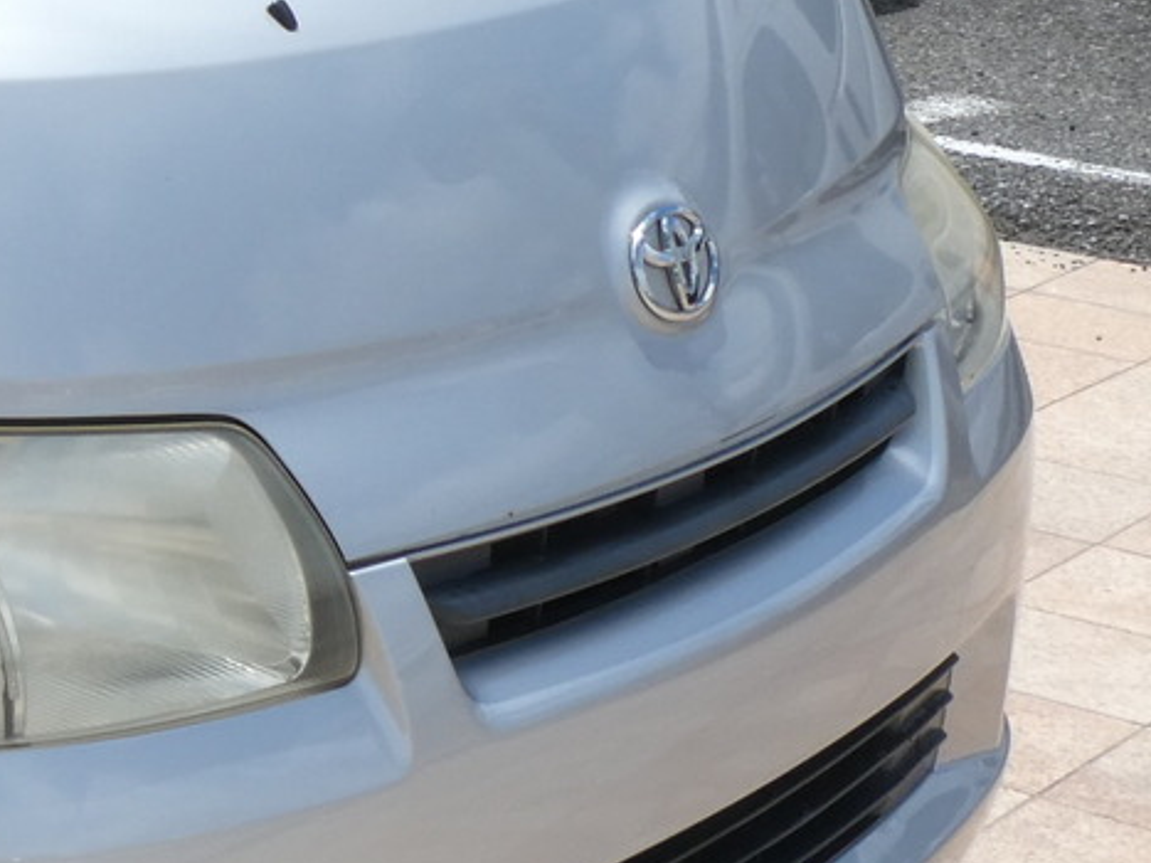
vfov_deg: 13.1
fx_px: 3756
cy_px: 286
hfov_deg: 15.8
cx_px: -663
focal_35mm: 113
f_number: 4
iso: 80
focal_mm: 5.8
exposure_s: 1/1000
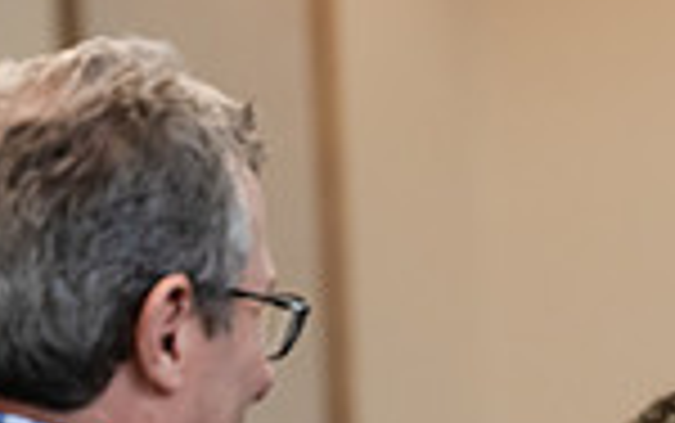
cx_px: 770
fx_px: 8321
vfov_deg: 2.9
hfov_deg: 4.6
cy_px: 853
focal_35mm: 452
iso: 1600
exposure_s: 1/200
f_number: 2.8
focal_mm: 115
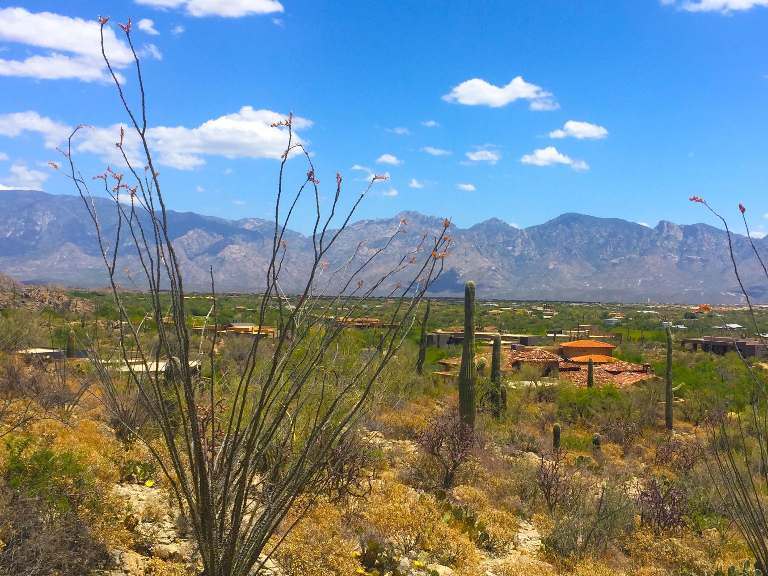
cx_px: 432
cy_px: 262
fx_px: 932
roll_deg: -1.4
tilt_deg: -1.3
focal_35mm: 42
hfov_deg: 44.7
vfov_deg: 34.3
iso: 32
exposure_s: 1/2475
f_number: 2.2
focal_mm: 4.15
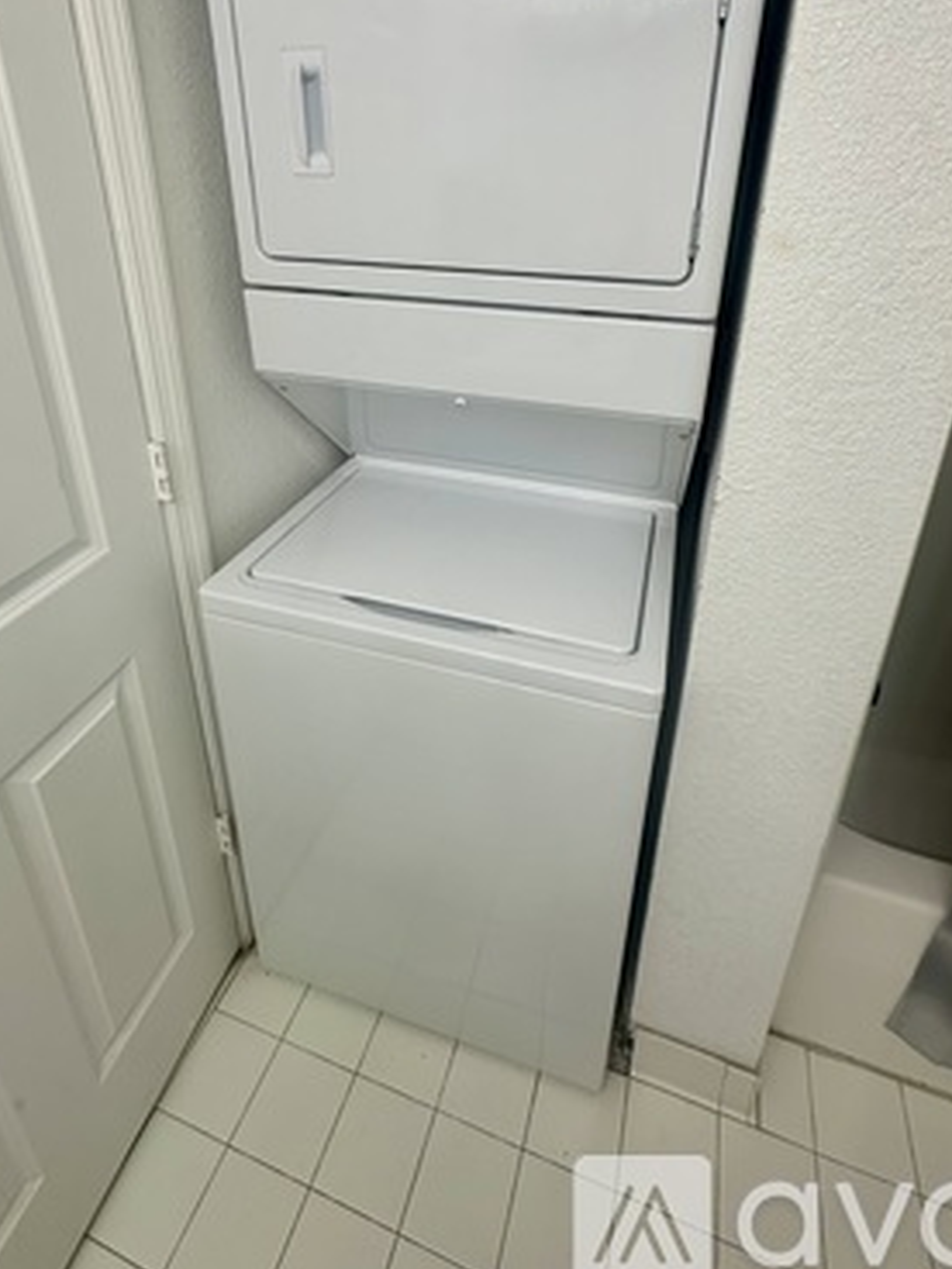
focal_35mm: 19
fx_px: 697
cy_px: 431
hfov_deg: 68.7
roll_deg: -2.1
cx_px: 485
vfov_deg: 82.0
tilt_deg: -22.4
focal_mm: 2.22
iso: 40
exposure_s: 1/121
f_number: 2.2
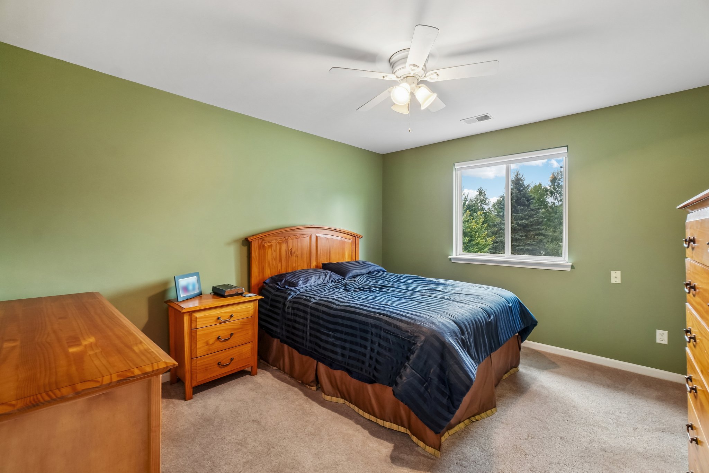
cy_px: 236
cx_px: 354
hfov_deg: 100.4
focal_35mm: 15
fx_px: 295
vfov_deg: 77.3
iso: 400
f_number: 8
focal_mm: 10
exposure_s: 1/3.33
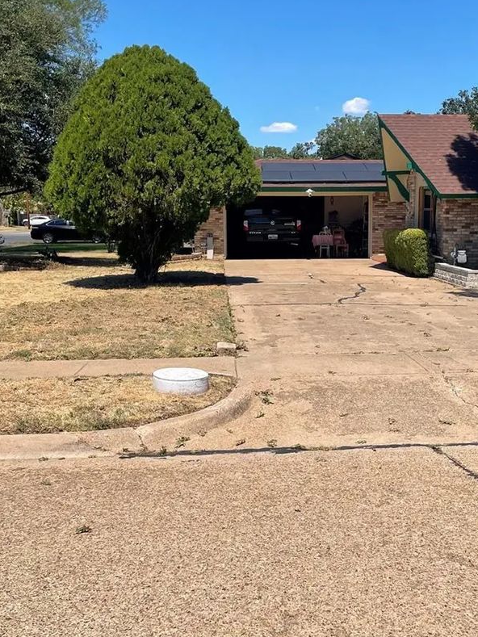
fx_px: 828
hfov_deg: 31.9
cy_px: 336
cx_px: 321
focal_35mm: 45
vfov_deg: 42.1
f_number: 1.6
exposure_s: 1/4000
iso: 32
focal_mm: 4.2
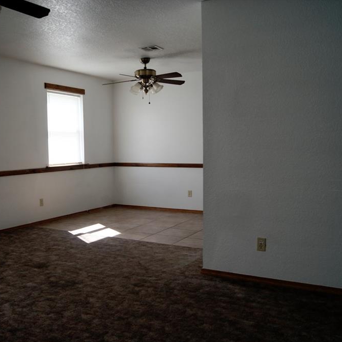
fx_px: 391
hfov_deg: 46.5
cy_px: 173
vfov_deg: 47.2
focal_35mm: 35
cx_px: 115
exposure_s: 1/40
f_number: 5
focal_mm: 18
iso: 100
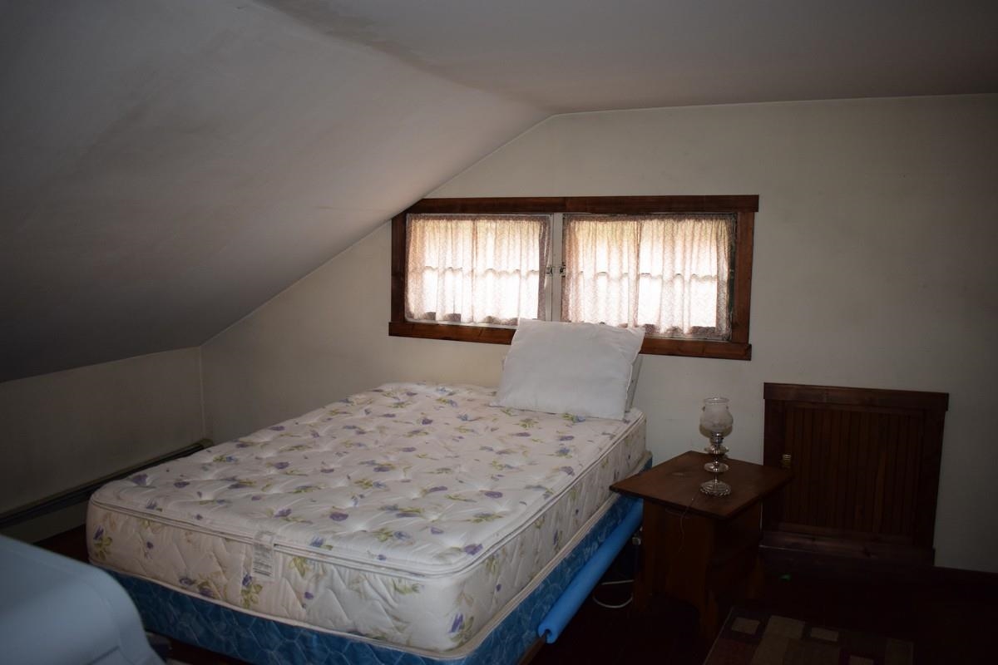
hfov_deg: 67.4
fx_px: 748
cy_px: 332
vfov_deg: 47.9
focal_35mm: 27
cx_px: 499
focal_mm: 18
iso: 1000
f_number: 3.5
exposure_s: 1/60
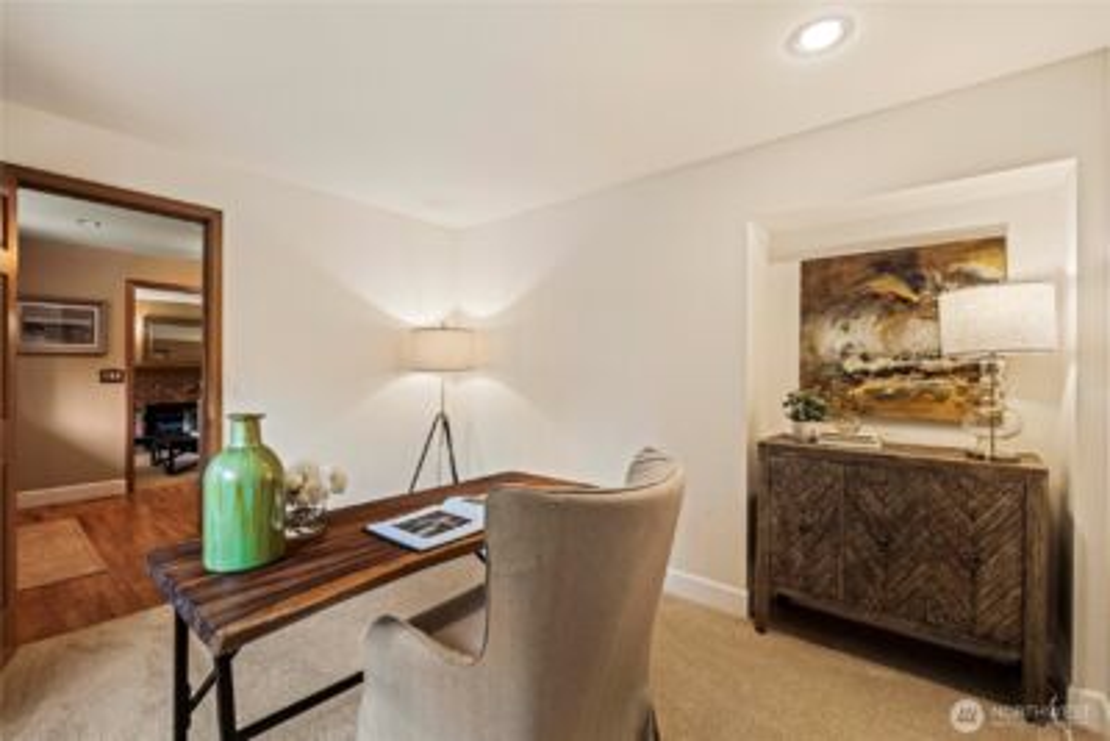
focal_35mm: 15
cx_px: 555
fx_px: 463
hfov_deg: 100.4
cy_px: 370
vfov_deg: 77.4
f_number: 8
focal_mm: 10
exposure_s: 2
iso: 320
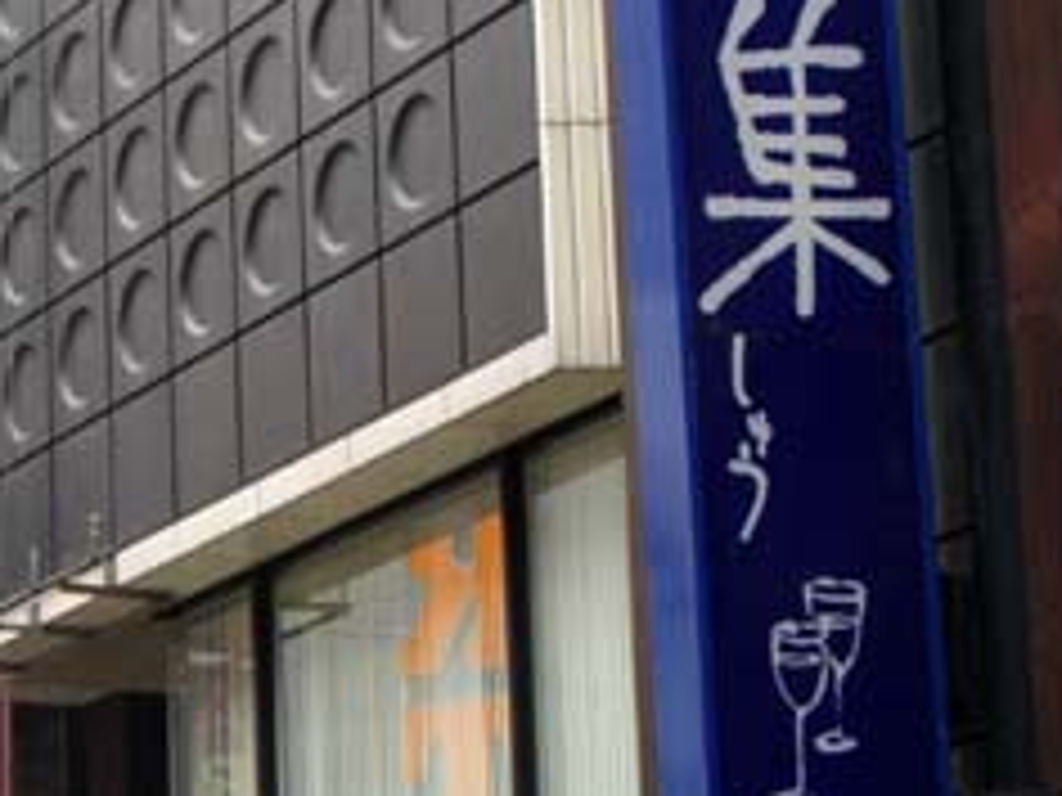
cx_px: 63
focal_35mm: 154
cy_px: 632
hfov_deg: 12.7
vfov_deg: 9.6
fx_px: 4725
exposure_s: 1/80
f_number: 3.6
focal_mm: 10.7
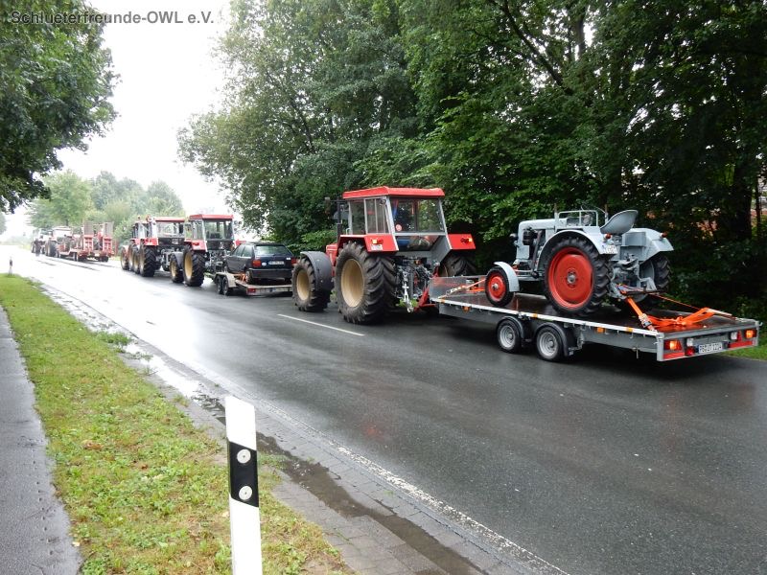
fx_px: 665
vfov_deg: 46.8
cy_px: 288
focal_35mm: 30
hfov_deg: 60.0
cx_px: 384
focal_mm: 5.4
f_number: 4
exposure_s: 1/30
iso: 200
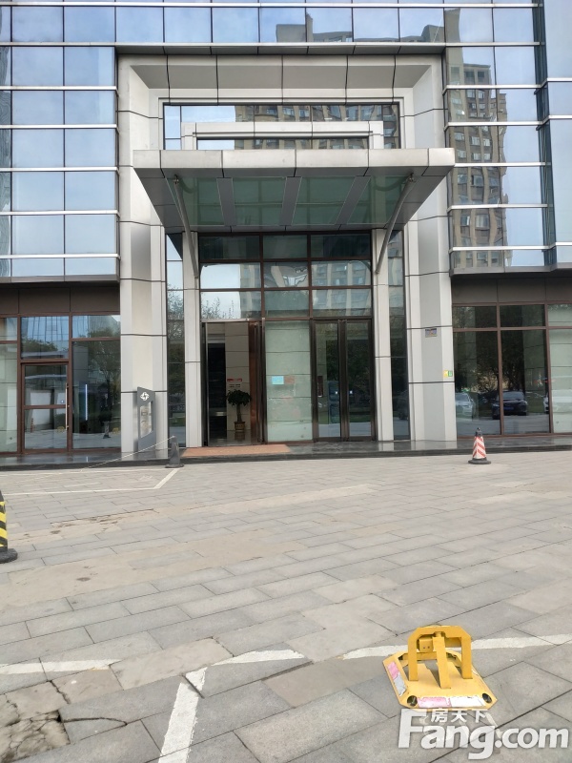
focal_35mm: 24
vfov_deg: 71.6
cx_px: 286
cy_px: 382
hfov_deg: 56.8
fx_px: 529
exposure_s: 1/244
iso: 100
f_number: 1.9
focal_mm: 3.94
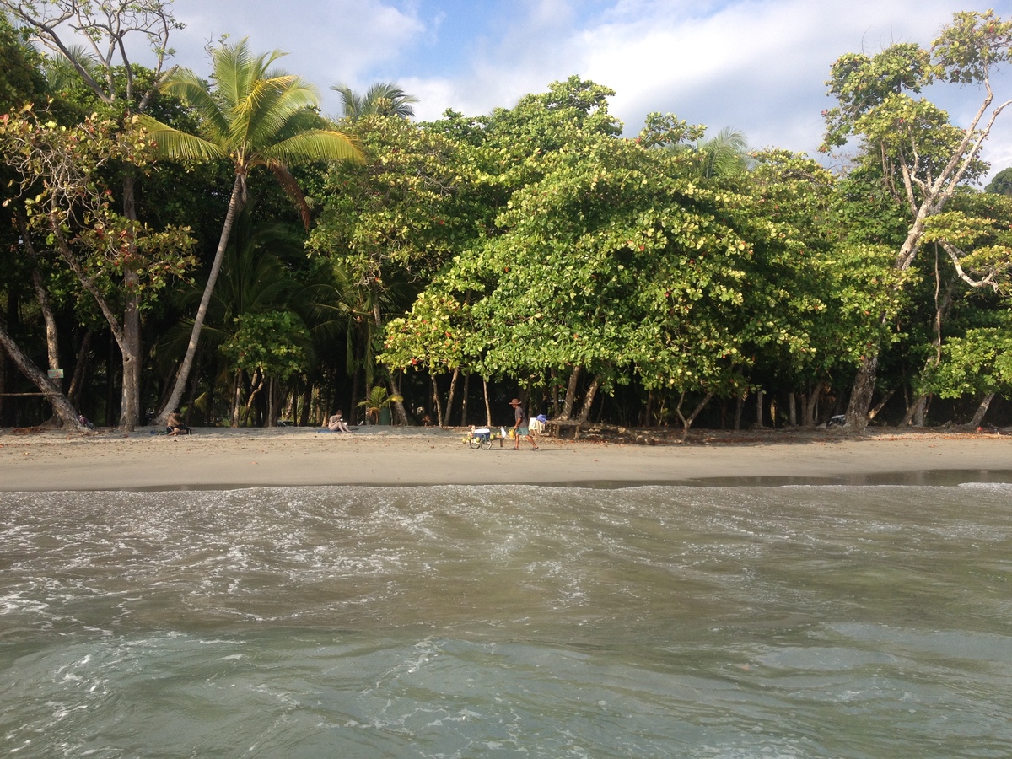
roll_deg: +1.5
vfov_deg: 40.7
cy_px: 380
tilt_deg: +0.9
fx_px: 1023
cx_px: 506
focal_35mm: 35
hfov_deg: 52.6
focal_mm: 4.28
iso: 50
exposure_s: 1/1004
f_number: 2.4
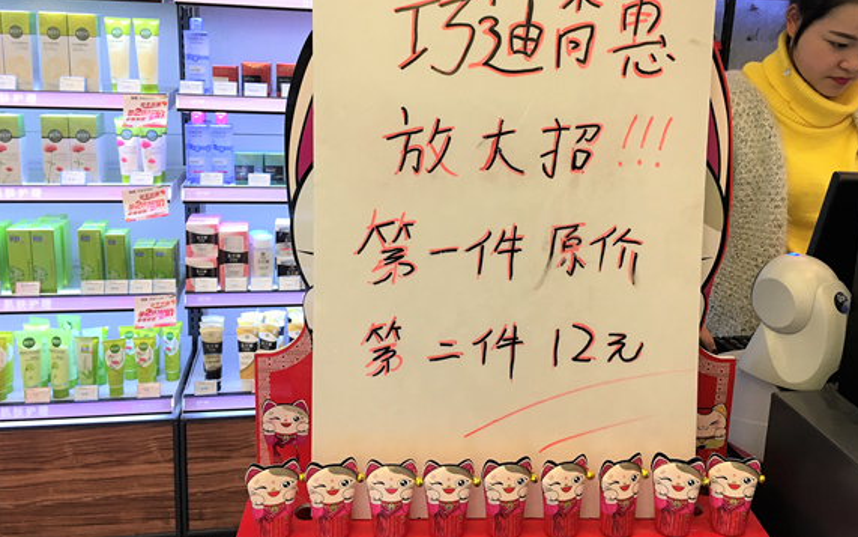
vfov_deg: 37.1
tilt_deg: -11.3
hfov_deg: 56.6
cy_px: 206
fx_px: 795
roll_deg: -1.8
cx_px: 463
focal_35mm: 34
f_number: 2.2
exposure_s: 1/33
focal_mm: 4.15
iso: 40
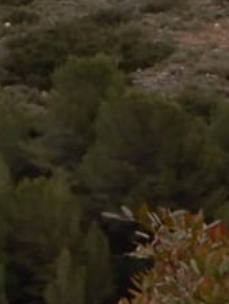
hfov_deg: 2.5
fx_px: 5208
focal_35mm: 591
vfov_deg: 3.3
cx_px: -96
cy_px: -285
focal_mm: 11.6
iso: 80
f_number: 4.5
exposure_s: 1/250
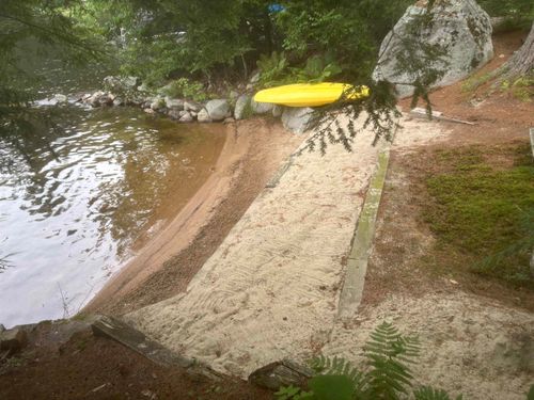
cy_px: 200
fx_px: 401
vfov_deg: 53.1
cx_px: 267
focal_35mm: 26
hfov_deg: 67.3
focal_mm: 5.96
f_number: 1.6
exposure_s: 1/121
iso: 50
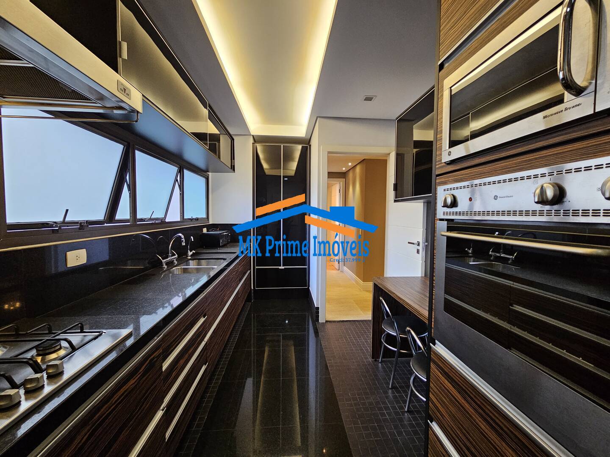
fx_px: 229
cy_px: 228
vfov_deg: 89.9
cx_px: 305
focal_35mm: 13
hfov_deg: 106.2
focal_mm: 2.2
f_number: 2.2
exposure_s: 1/60
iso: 320
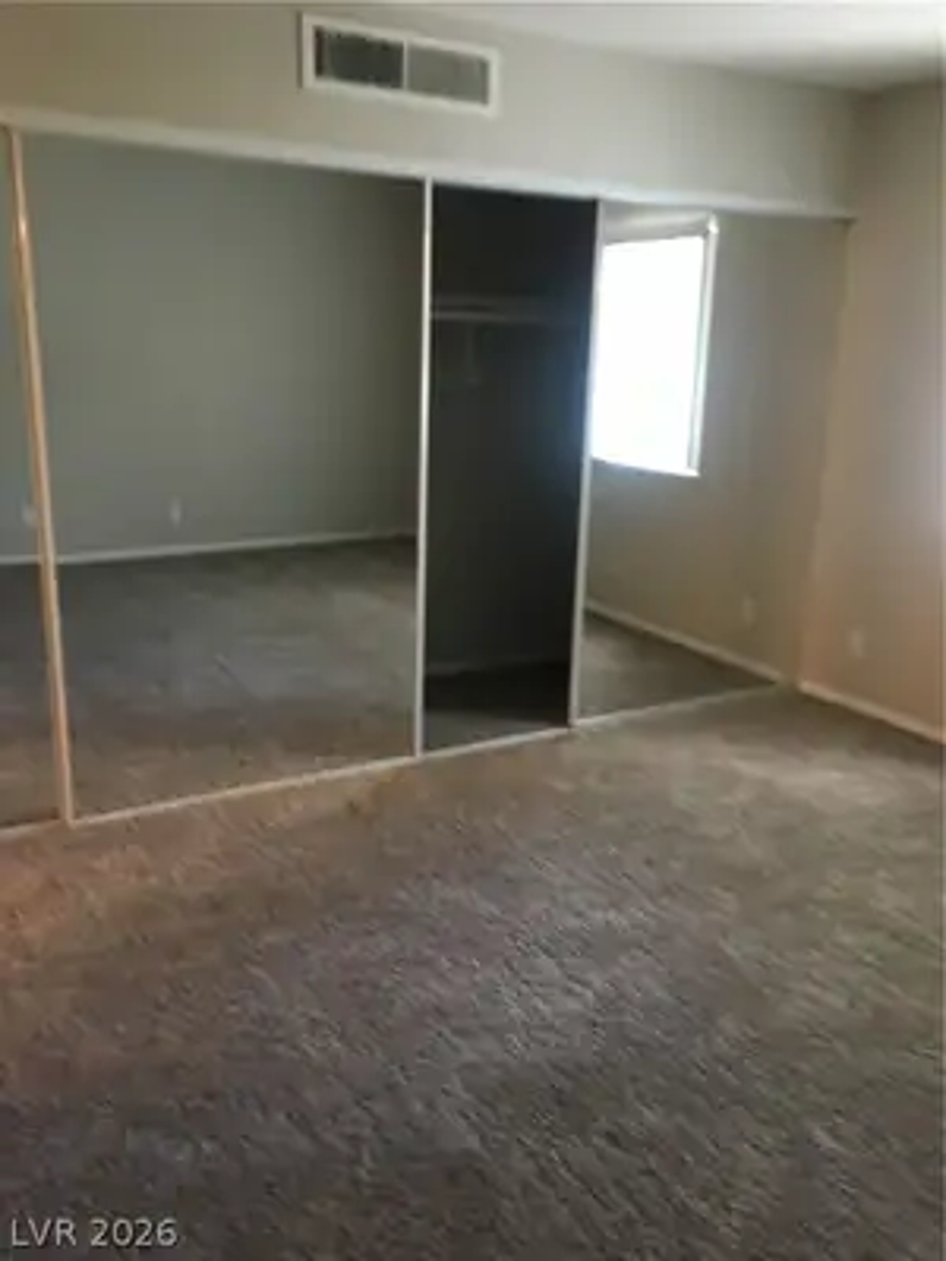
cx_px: 473
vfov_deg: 61.7
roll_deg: -0.2
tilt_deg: -14.7
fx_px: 1057
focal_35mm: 29
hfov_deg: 48.2
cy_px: 630
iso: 200
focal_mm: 4.15
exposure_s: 1/17
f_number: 2.2
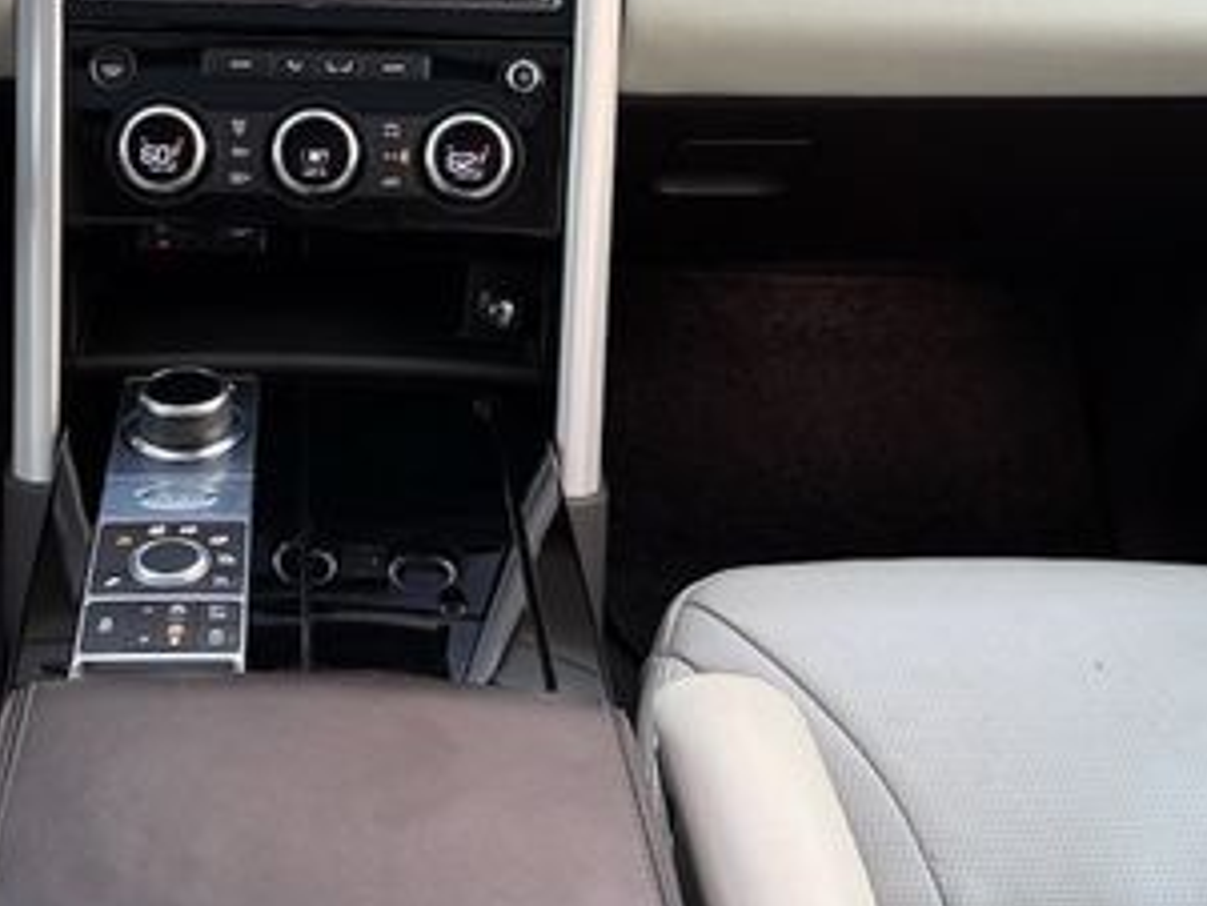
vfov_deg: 28.2
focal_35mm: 51
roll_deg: -0.6
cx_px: 277
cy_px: 241
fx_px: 1779
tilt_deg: -29.9
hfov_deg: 36.4
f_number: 1.78
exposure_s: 1/62
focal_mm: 6.76
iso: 200
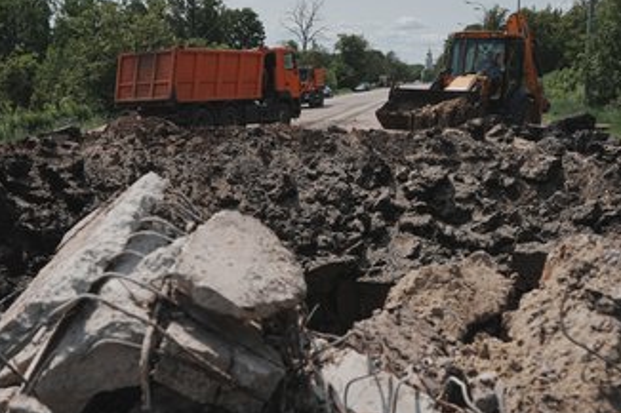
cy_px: 200
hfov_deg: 45.5
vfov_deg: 31.2
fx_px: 741
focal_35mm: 43
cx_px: 314
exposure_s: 1/4000
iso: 100
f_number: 4
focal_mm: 35
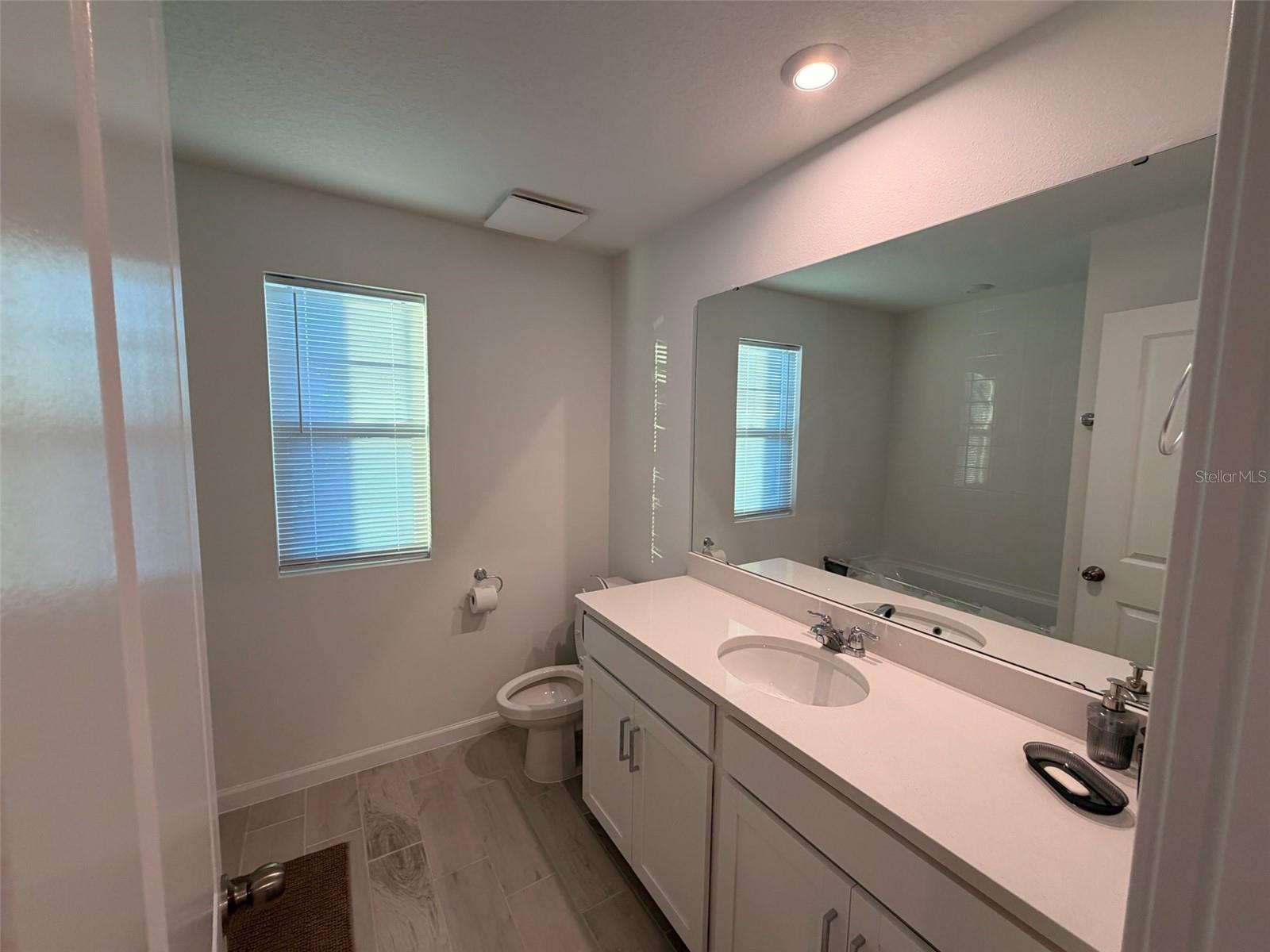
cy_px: 476
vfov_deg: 85.7
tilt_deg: -5.2
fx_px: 514
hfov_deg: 102.1
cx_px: 635
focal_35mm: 14
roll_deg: -0.2
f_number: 2.2
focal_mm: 2.22
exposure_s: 1/120
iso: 125
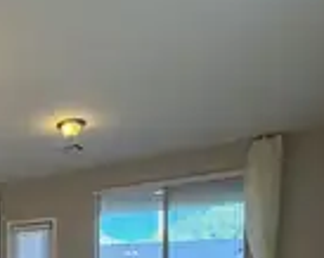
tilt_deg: +0.2
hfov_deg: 36.9
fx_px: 383
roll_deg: +0.0
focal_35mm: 40
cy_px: 272
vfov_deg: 33.3
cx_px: -50
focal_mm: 2.22
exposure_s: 1/60
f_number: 2.2
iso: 200
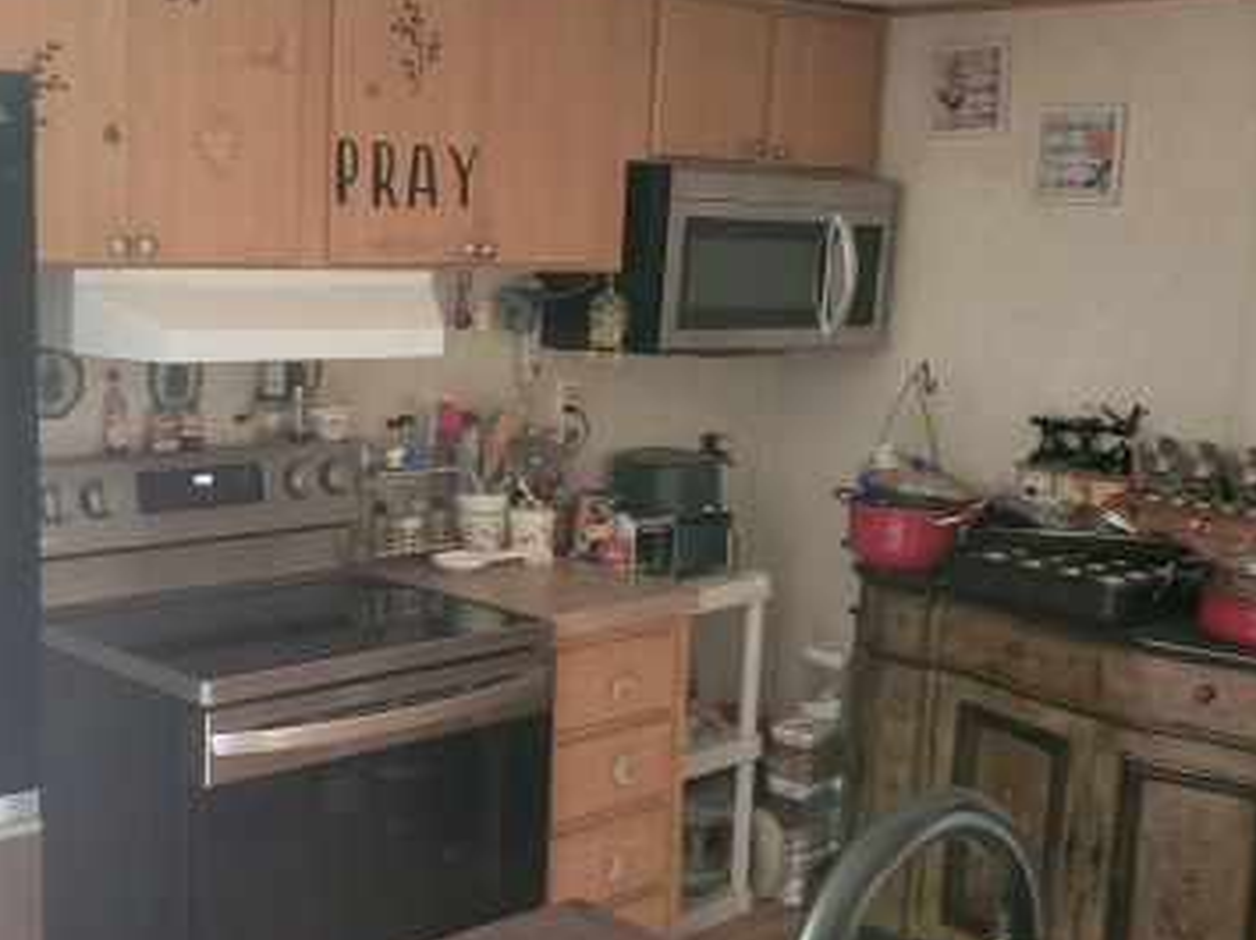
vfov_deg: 29.6
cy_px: 507
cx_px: 491
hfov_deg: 38.7
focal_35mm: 49
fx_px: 1777
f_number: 1.8
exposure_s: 1/24
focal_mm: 5.4
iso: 640
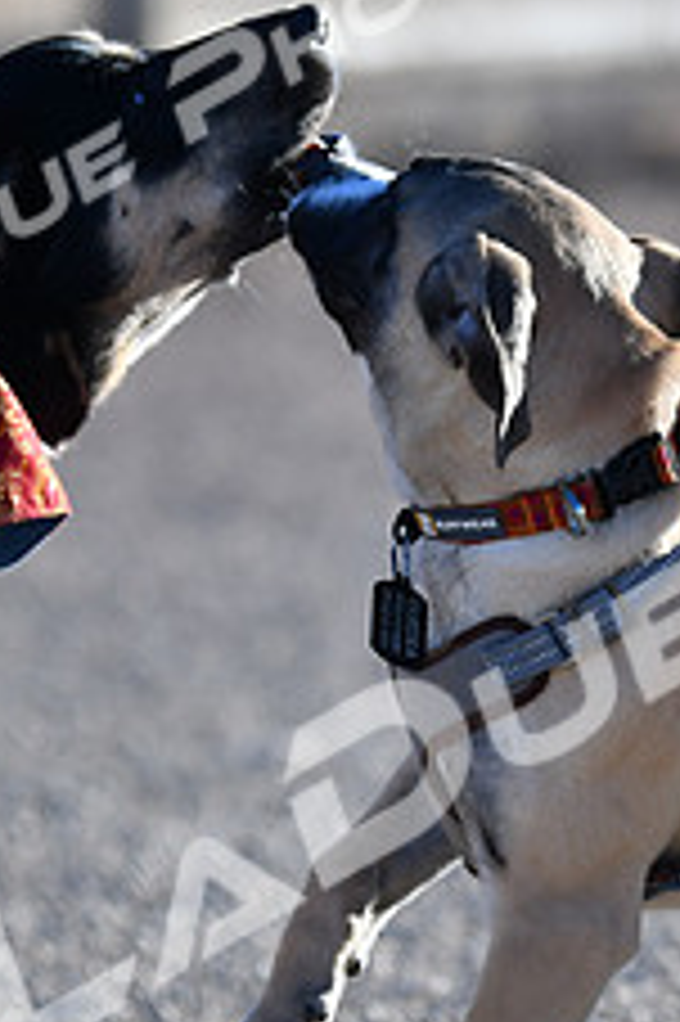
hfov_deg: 3.4
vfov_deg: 5.1
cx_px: 558
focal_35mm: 402
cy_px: 655
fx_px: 11414
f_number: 2.8
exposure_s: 1/4000
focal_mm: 105
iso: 320
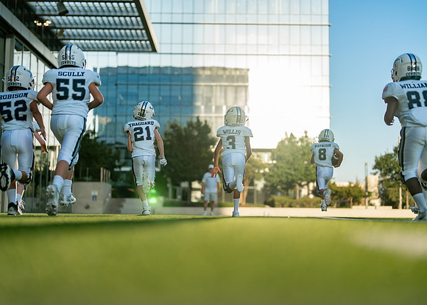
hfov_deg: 36.5
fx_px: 648
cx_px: 214
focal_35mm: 53
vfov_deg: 26.5
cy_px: 152
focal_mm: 50
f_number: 1.2
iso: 125
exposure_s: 1/3200
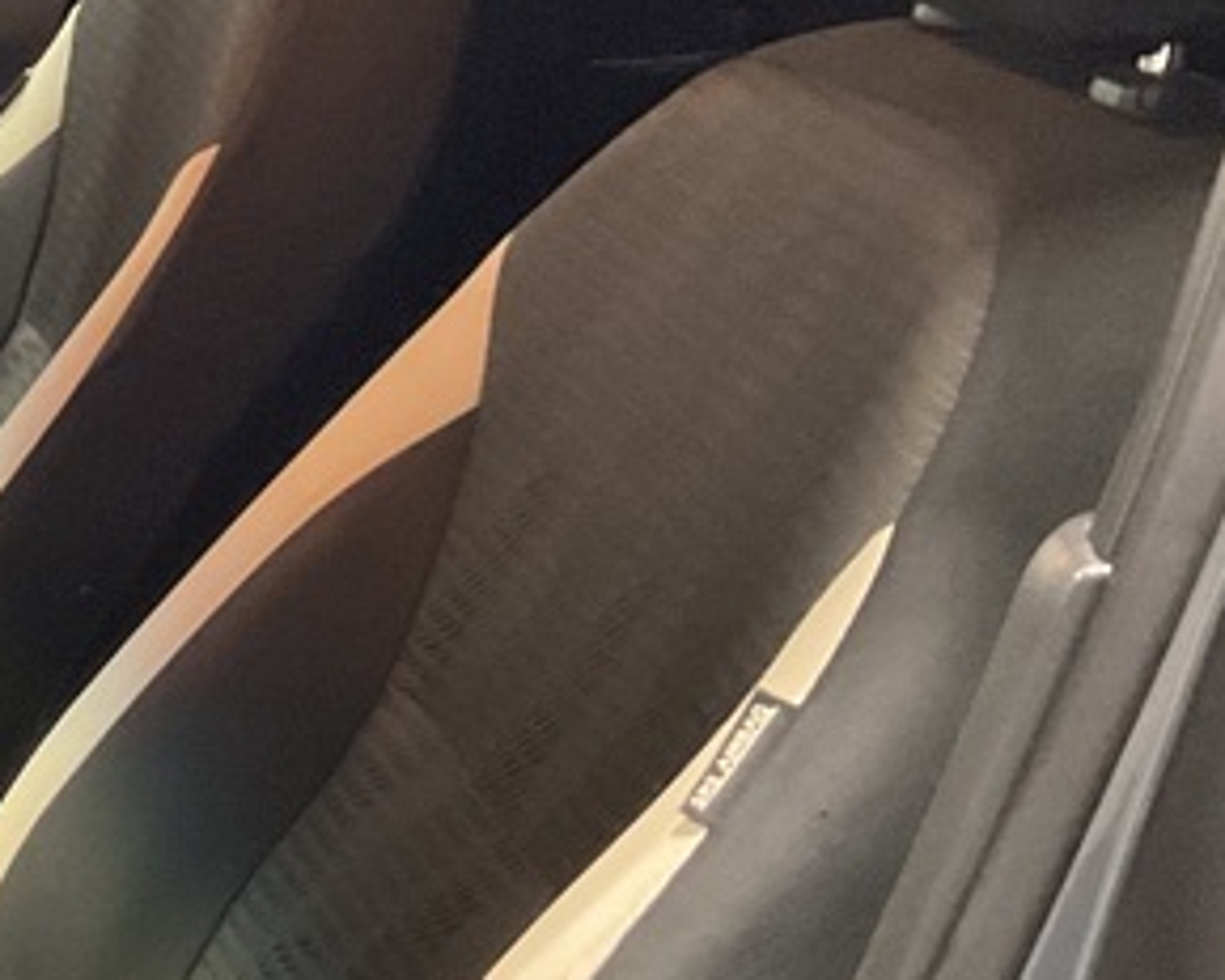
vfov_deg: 16.3
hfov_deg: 18.1
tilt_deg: -19.2
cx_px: -627
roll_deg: -0.9
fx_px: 3407
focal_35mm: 94
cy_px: 632
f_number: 1.8
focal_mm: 3
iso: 320
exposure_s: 1/40
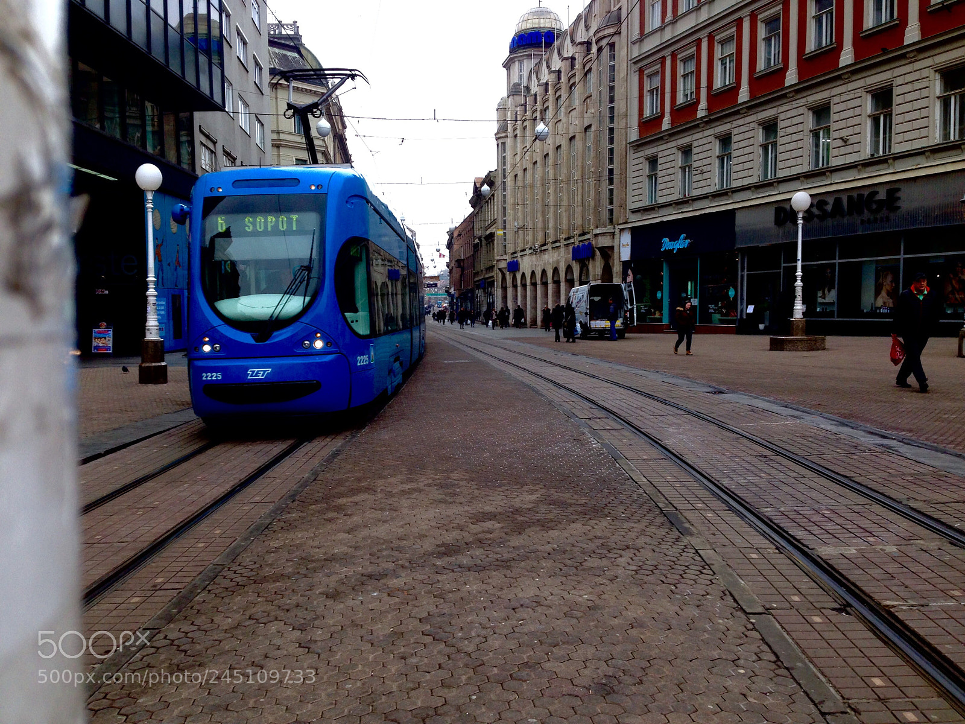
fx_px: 920
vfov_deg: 42.9
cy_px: 362
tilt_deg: -2.8
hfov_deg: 55.4
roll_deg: -0.8
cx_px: 482
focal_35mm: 33
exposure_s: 1/224
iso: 50
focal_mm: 4.12
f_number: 2.4
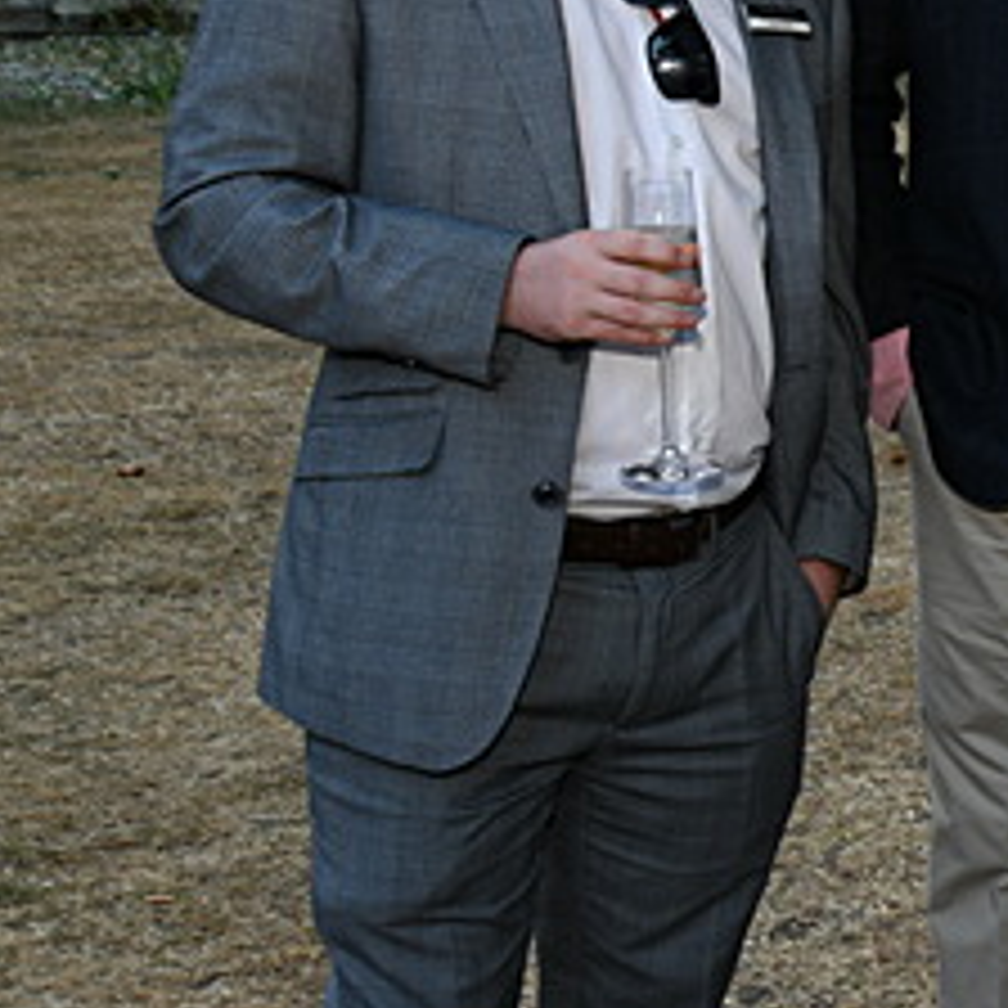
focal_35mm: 85
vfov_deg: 20.4
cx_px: 1791
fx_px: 2800
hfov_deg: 17.0
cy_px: 398
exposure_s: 1/40
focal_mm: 28
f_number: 8
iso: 400
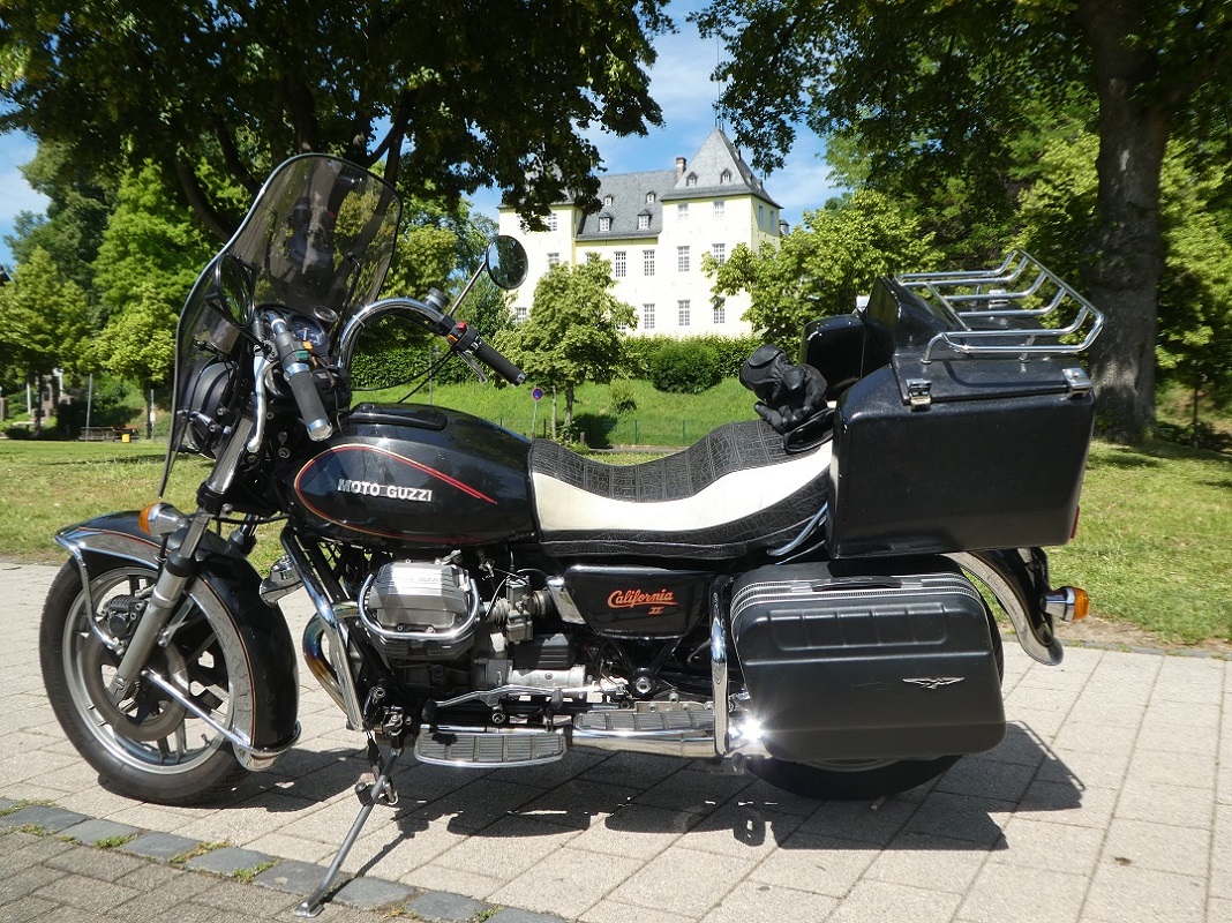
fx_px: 1174
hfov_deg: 55.4
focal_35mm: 33
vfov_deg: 42.9
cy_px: 462
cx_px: 616
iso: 80
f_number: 3.6
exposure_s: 1/500
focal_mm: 5.8
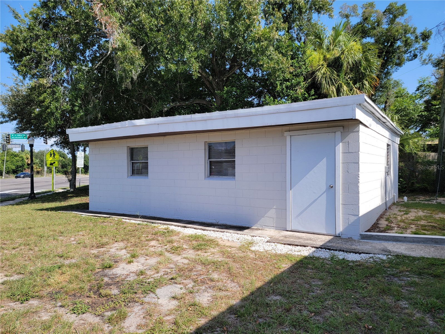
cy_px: 167
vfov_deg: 56.8
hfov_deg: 71.6
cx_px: 222
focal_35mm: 24
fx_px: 309
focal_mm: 6.7
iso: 16
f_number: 1.8
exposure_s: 1/577
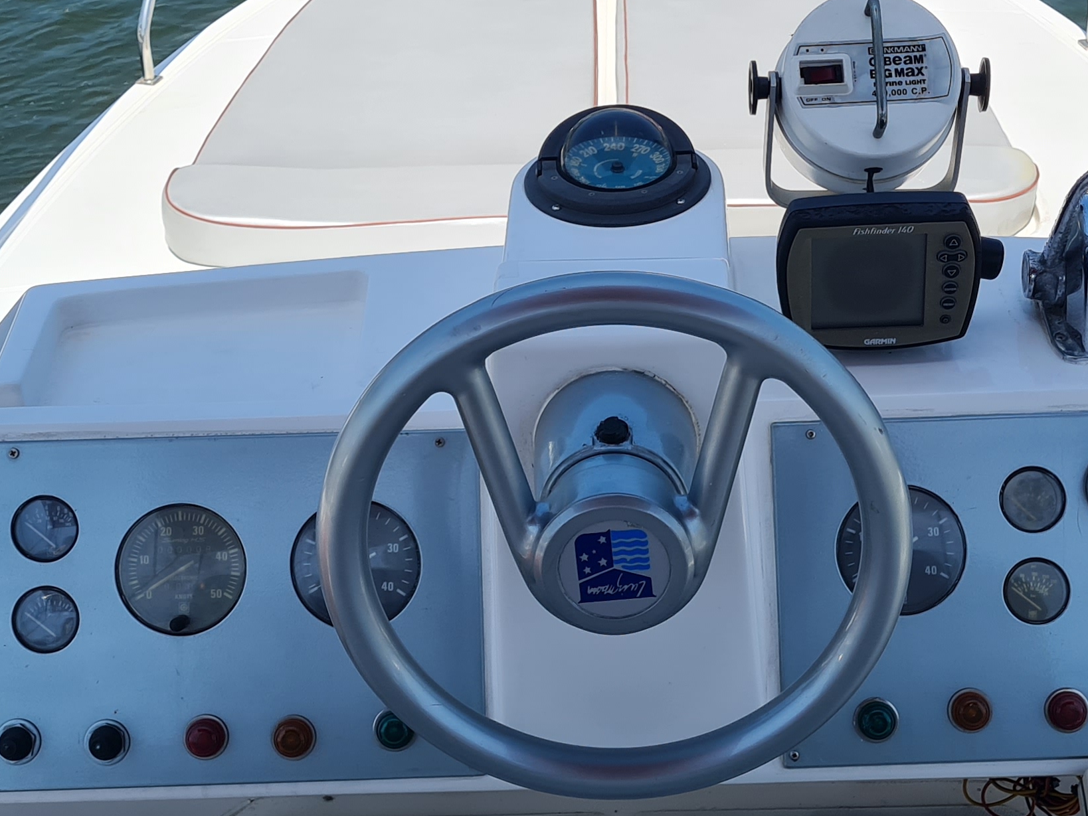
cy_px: 283
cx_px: 626
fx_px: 2012
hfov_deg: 30.2
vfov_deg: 22.9
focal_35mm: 64
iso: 50
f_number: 1.8
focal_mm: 5.4
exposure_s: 1/2560
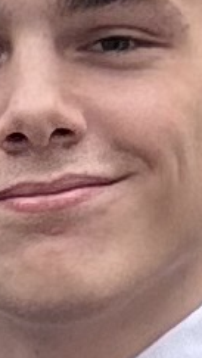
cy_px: 207
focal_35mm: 75
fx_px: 713
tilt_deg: +0.4
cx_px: 88
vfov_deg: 28.2
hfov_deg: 16.1
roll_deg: +0.5
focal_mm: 5.96
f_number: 1.6
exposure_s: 1/586
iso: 50
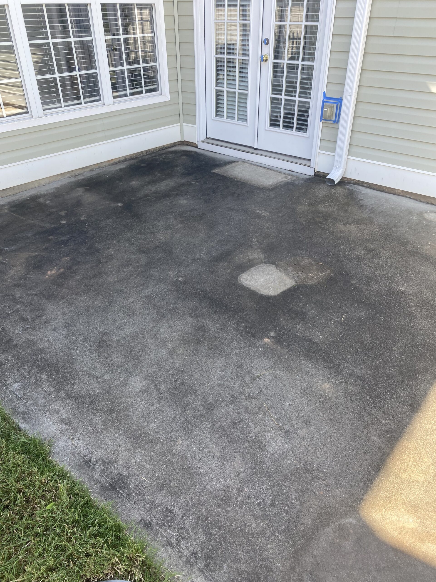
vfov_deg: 67.3
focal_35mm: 26
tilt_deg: -31.8
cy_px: 291
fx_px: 437
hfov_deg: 53.1
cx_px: 218
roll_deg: +0.4
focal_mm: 4.25
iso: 32
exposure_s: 1/276
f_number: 1.8
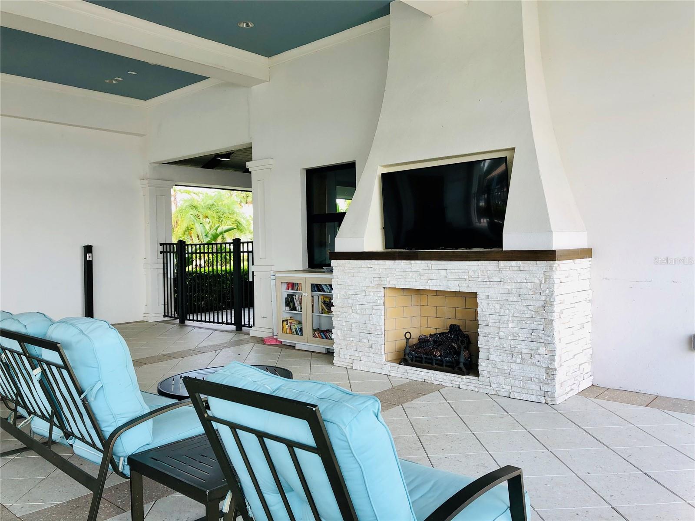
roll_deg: +1.0
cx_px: 348
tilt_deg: +0.2
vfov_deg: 49.7
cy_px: 260
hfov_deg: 63.4
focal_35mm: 28
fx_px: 562
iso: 20
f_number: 1.8
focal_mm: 4
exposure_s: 1/152
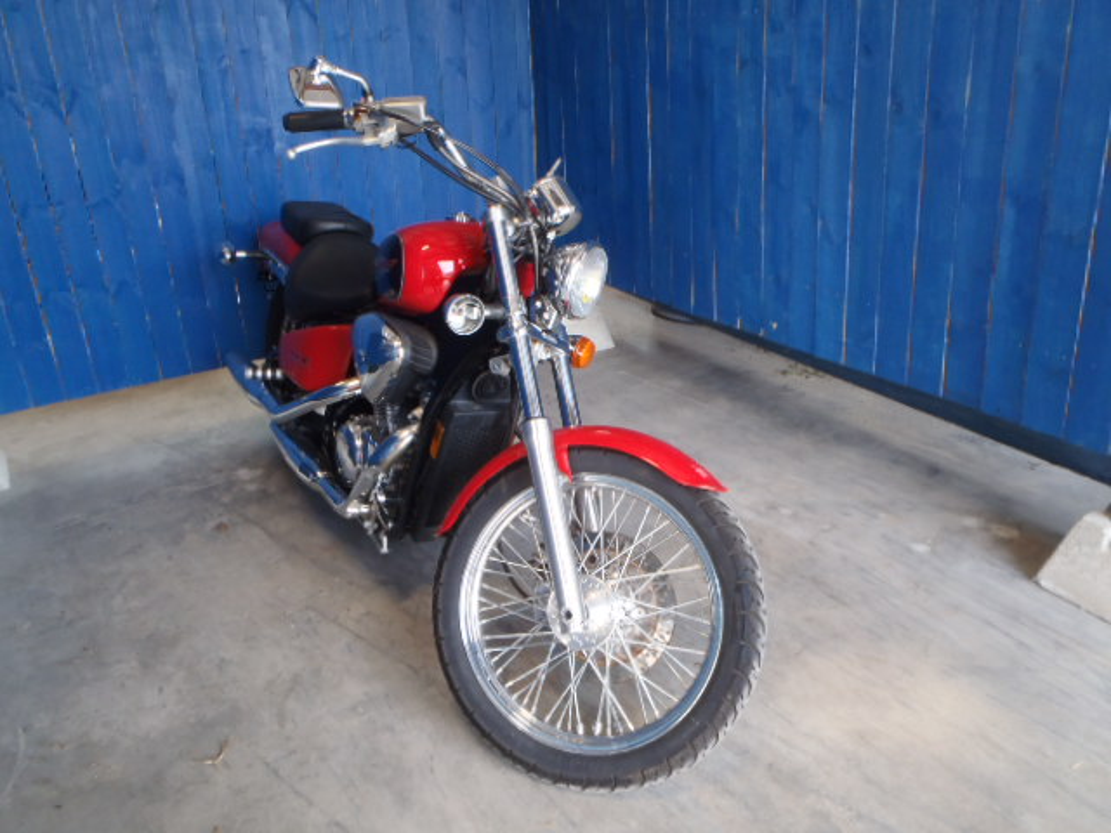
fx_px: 899
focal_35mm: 28
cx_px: 556
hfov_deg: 63.4
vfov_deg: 49.7
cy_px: 416
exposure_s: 1/30
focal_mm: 5
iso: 125
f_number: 3.5
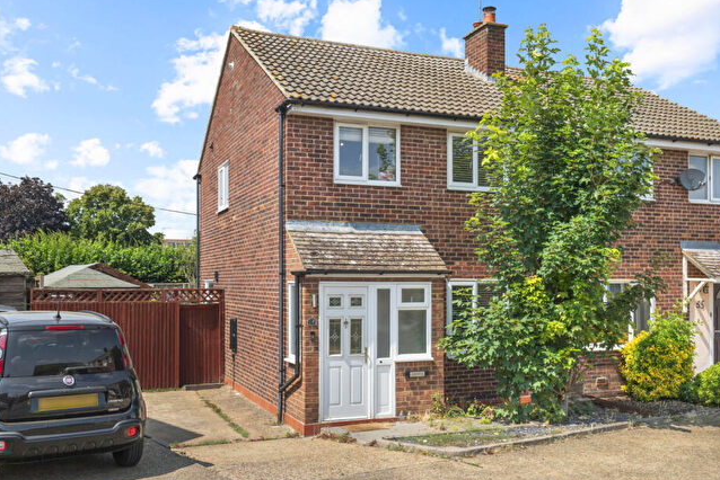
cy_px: 232
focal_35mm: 34
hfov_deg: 55.8
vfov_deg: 38.9
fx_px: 680
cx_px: 354
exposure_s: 1/160
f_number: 8
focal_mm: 31
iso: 320
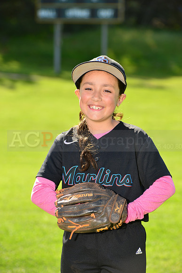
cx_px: 91
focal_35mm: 185
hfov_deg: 7.4
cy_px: 136
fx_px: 1402
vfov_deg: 11.1
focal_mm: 185
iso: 200
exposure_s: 1/250
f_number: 8
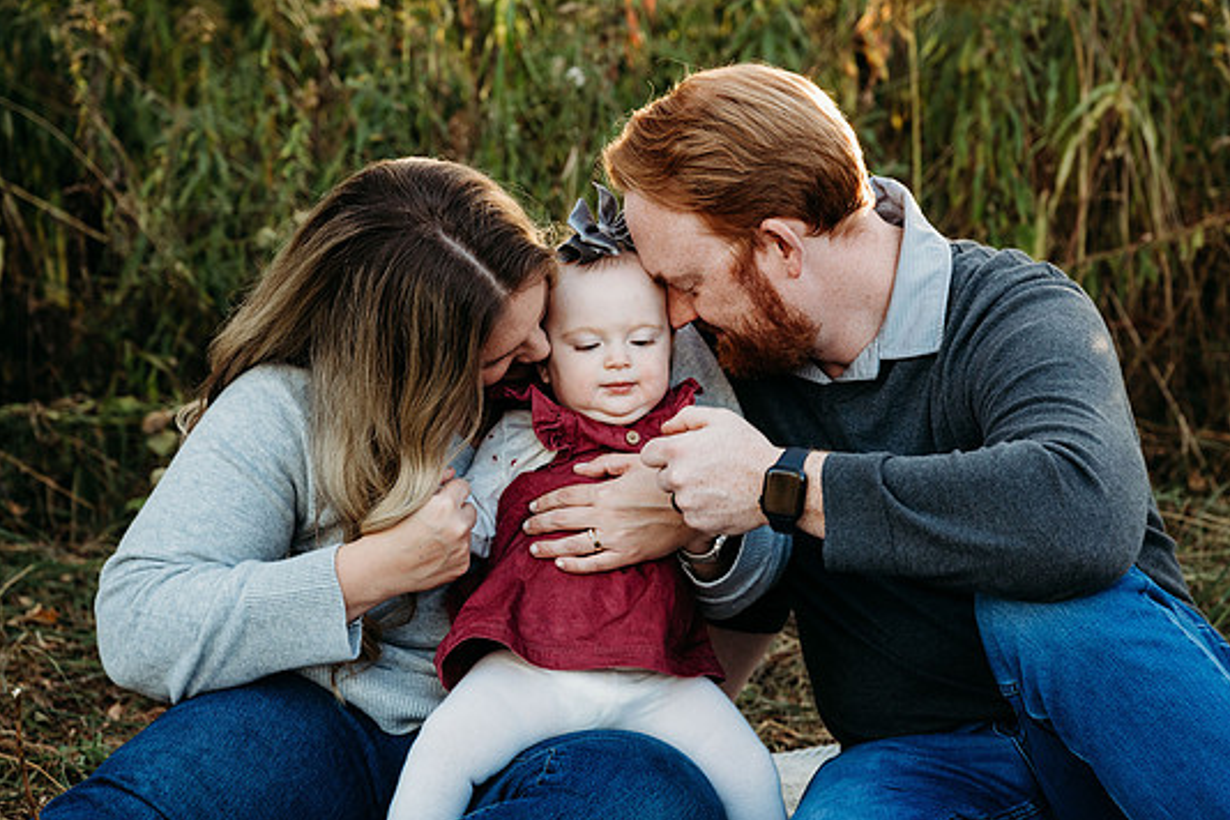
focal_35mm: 76
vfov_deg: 17.9
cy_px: 384
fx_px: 2596
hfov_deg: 26.6
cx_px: 663
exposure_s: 1/320
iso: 640
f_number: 4.5
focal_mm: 70
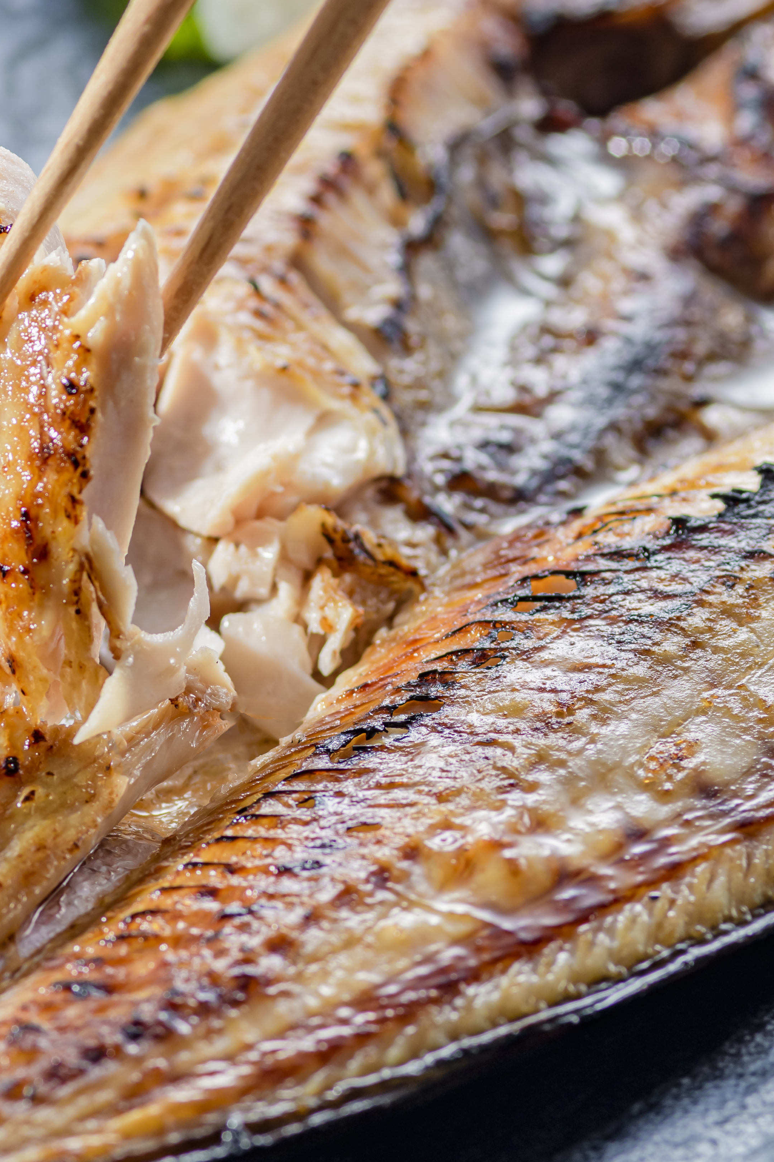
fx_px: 8704
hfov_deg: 5.1
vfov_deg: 7.6
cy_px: 372
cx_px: 118
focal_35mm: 270
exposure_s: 1/180
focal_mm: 105
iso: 80
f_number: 6.7
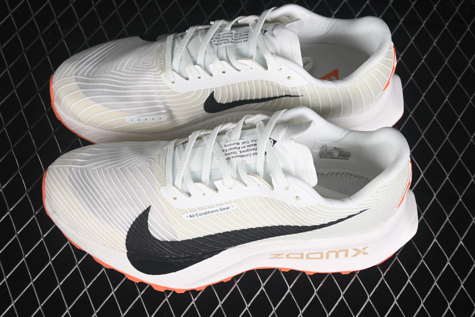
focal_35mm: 76
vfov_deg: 17.9
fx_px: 1003
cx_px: 239
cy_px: 159
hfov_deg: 26.7
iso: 160
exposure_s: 1/80
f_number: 7.1
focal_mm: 50
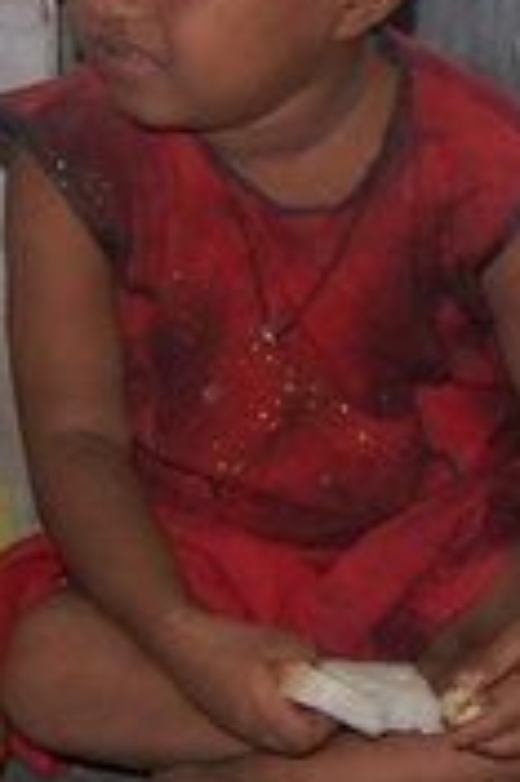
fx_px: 3408
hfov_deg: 8.4
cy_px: 380
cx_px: 920
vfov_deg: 13.1
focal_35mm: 157
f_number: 3.5
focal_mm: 18
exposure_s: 1/60
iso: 400
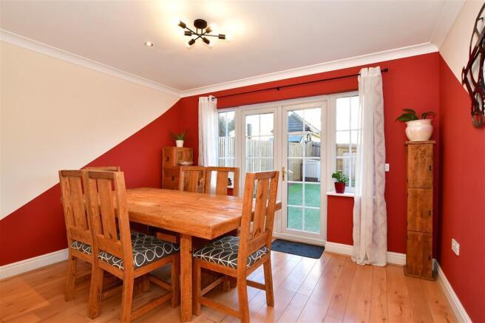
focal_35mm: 15
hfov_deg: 100.4
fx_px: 202
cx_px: 242
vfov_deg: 77.3
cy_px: 162
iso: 200
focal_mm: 10
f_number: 8
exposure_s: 1/8
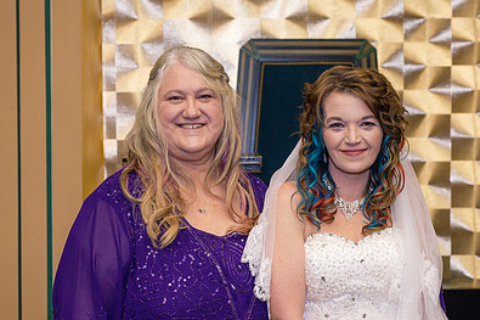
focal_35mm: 80
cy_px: 195
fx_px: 1066
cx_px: 247
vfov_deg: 17.0
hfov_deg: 25.4
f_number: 5
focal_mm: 50
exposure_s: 1/160
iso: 800
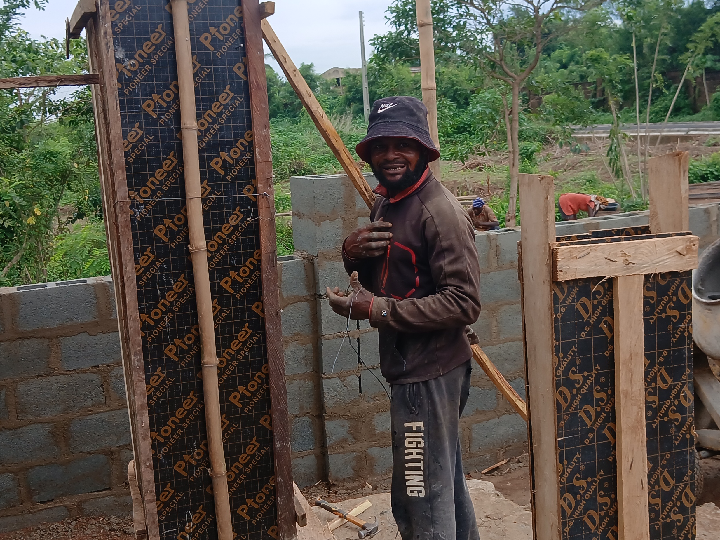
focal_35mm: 43
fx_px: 894
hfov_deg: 43.8
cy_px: 274
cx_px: 397
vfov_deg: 33.6
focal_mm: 3.98
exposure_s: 1/315
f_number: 1.8
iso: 20
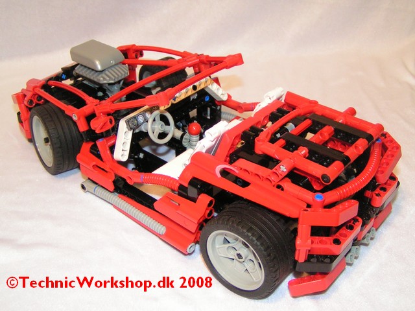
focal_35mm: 38
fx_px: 456
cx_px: 208
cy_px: 156
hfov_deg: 49.0
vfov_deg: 37.7
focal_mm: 5.8
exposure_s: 1/40
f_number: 2.8
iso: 200
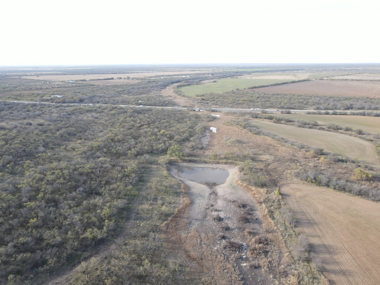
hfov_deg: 71.6
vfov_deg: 56.8
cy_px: 142
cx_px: 190
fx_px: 263
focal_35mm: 24
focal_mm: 4.5
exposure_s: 1/100
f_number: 2.8
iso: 100
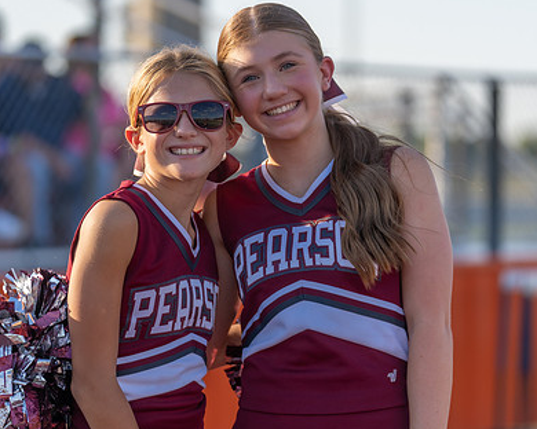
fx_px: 2861
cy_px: 228
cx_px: 220
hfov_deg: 10.7
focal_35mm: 180
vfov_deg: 8.6
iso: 100
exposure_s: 1/1000
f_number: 2.8
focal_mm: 129
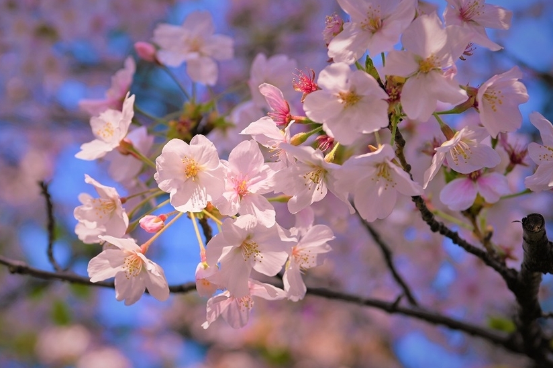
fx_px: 1566
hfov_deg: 20.0
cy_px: 181
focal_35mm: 102
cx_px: 240
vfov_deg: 13.4
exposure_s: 1/320
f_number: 6.3
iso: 100
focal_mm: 70
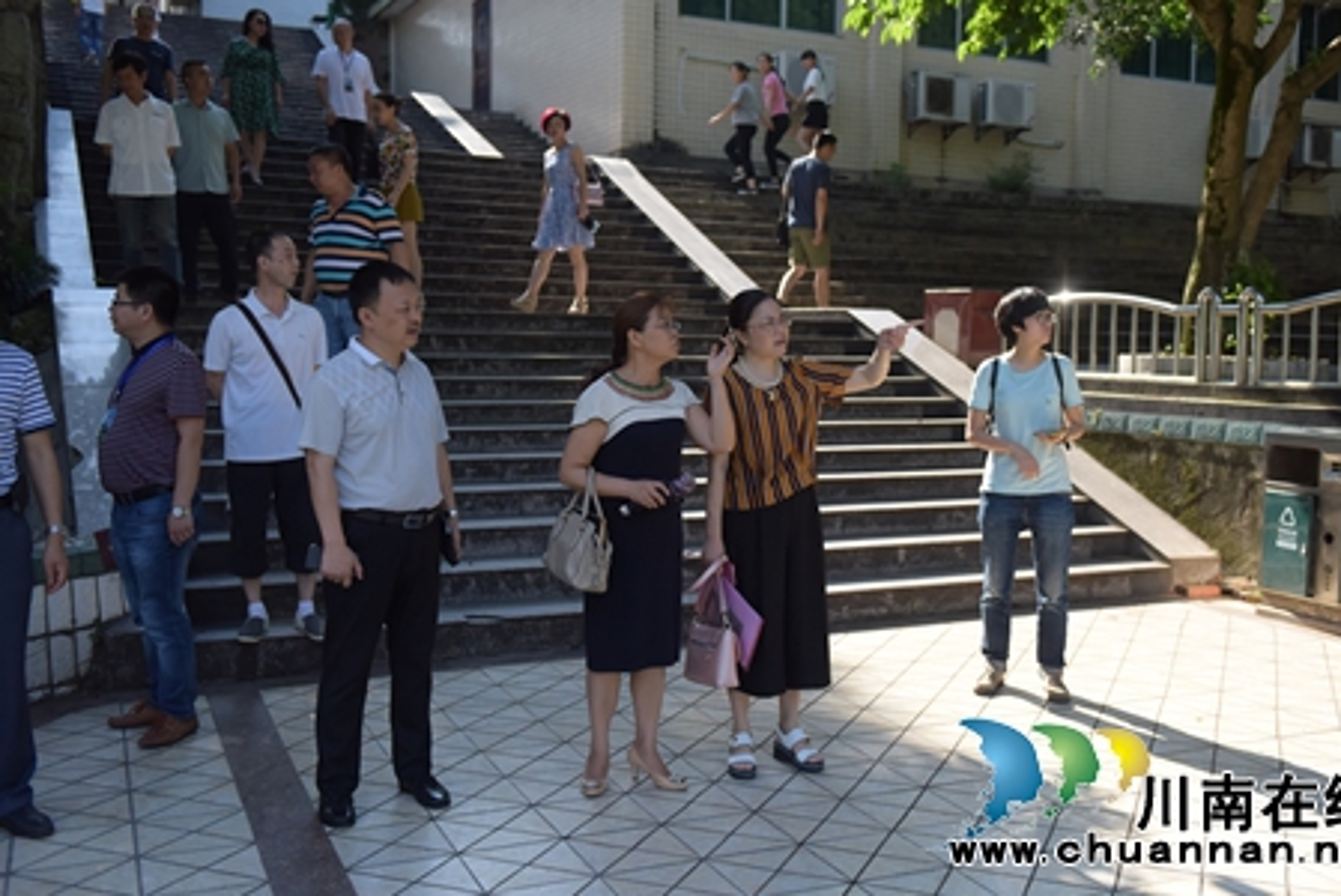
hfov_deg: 49.4
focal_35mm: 39
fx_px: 1454
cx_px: 738
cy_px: 421
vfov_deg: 34.2
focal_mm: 35
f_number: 3.2
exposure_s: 1/8000
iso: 1600
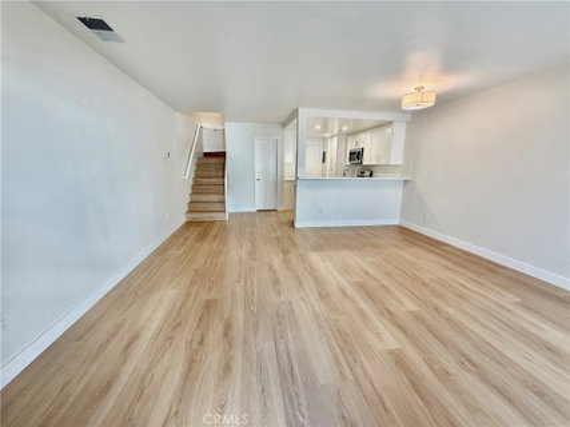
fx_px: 230
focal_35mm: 14
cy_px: 214
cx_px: 285
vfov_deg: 85.6
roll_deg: -0.4
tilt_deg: -11.3
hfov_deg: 102.1
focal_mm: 2.22
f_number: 2.2
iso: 160
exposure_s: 1/120
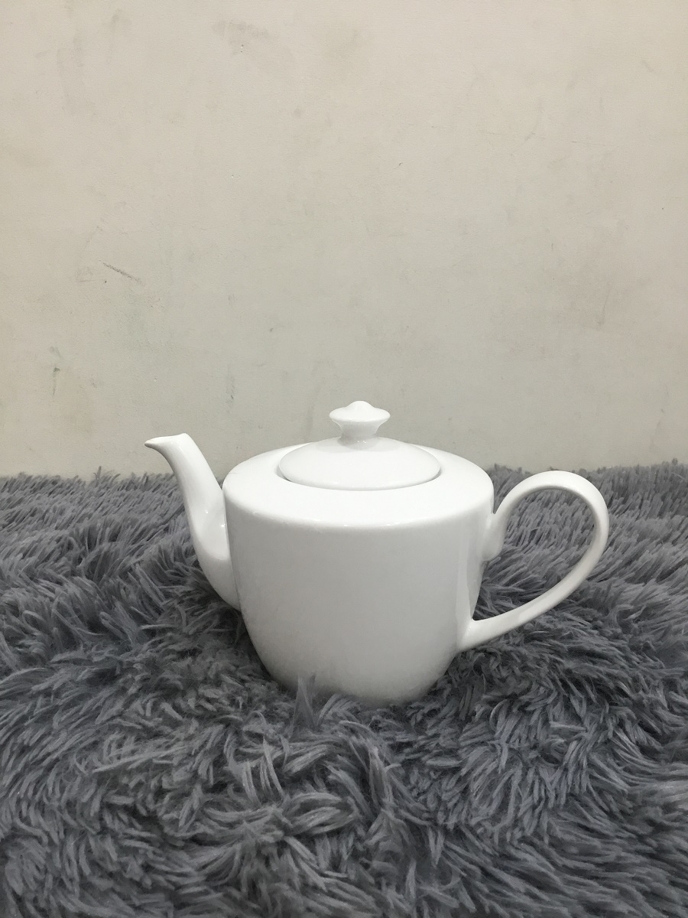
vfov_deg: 58.4
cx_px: 344
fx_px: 822
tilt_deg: -17.2
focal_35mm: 31
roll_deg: +0.5
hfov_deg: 45.4
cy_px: 459
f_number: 2.4
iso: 100
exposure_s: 1/33
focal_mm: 3.3
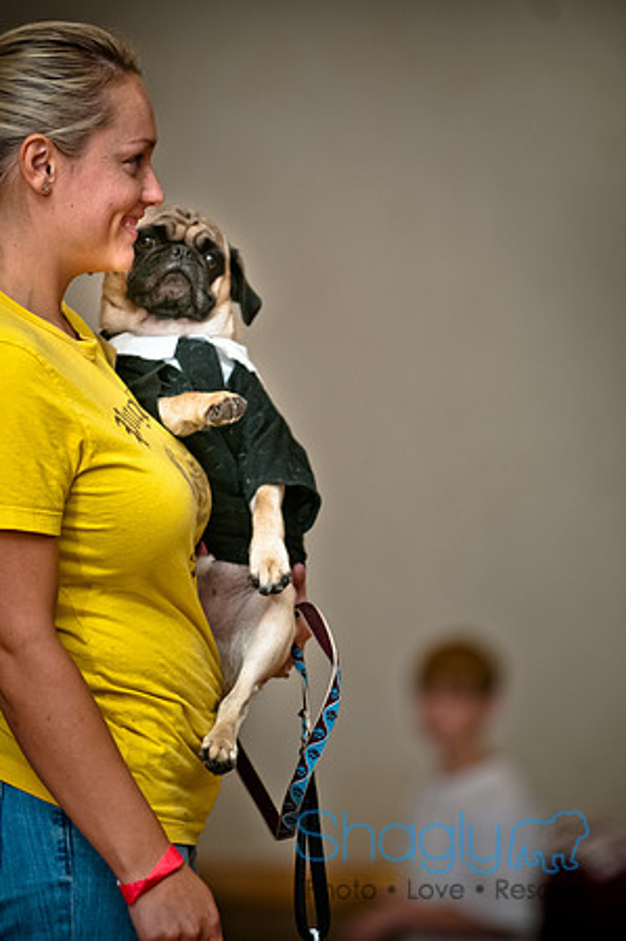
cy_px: 470
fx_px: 7843
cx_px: 313
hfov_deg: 4.6
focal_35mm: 300
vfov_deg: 6.9
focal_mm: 200
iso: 200
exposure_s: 1/200
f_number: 2.8
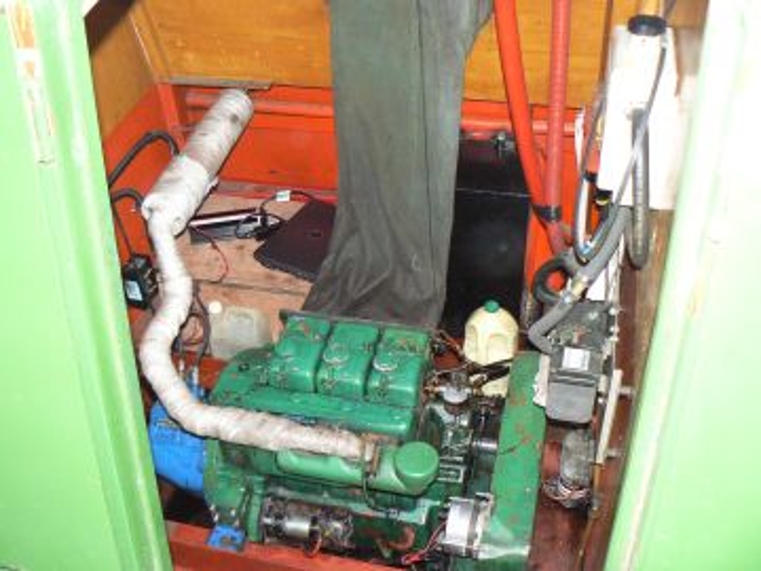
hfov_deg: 51.4
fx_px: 791
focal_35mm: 36
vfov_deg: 39.7
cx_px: 380
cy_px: 286
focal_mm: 6
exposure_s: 1/30
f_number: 2.8
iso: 320
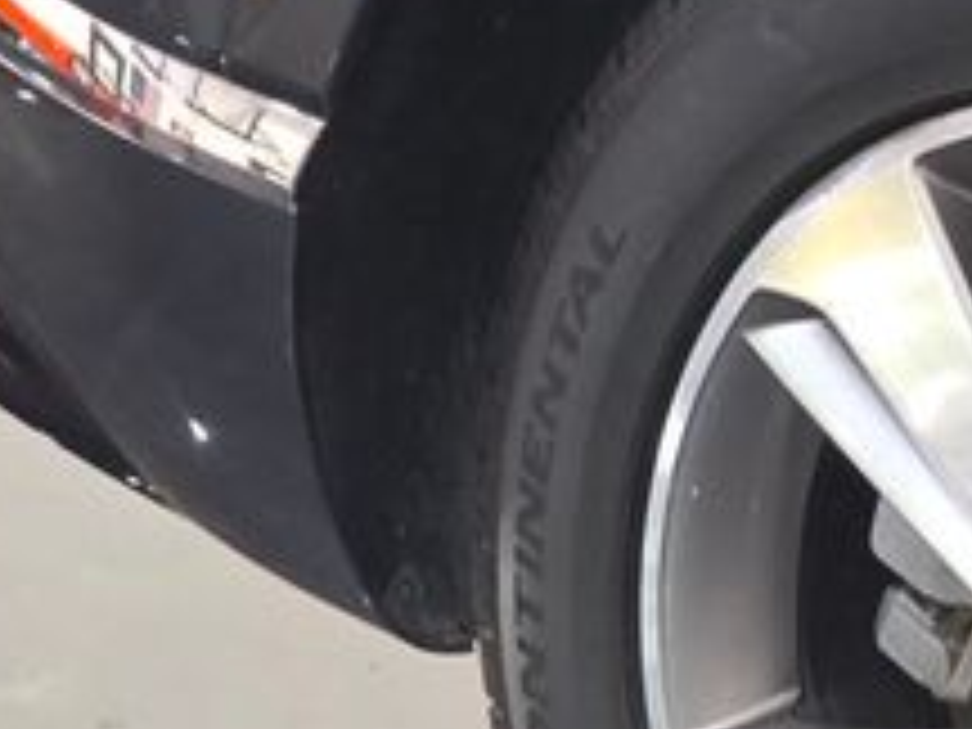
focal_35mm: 204
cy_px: 657
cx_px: 1305
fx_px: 5728
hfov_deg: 9.5
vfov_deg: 7.3
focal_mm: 7.9
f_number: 2.4
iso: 400
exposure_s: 1/30
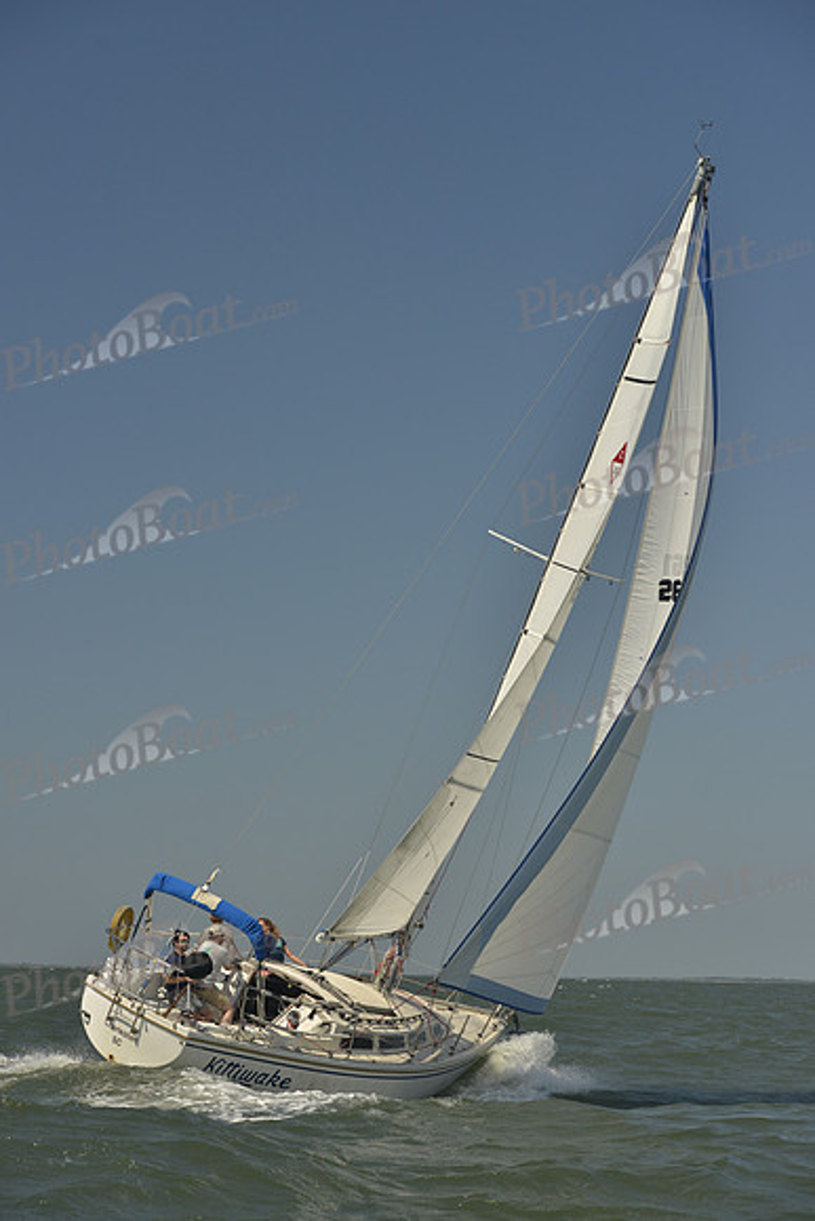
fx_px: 2375
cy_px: 610
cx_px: 408
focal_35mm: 70
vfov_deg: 28.8
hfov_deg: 19.5
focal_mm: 70
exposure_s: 1/1000
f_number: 8
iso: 280
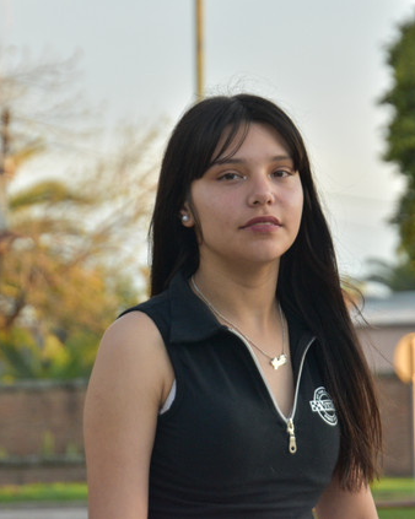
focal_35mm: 196
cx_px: 253
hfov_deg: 7.9
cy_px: 258
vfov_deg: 9.9
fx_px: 3011
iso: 1000
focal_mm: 92
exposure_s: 1/640
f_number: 5.6
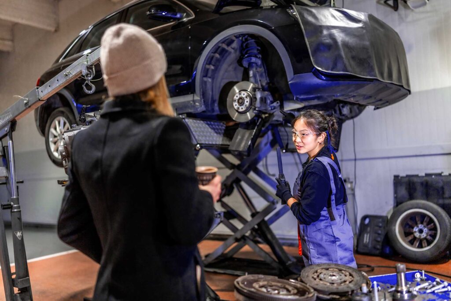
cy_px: 150
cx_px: 226
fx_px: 439
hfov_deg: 54.4
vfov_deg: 37.9
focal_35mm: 35
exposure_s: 1/500
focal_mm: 35
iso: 320
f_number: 1.4
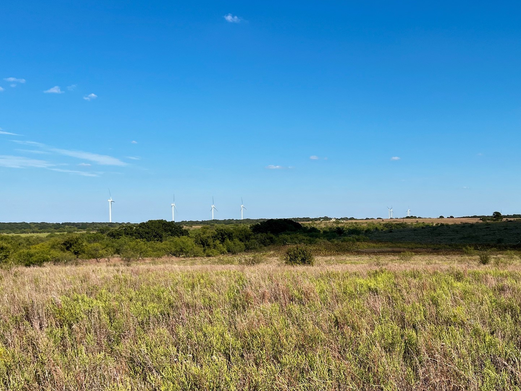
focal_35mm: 37
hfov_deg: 49.8
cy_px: 231
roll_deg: +0.1
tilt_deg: -1.2
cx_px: 318
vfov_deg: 38.5
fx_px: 557
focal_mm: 5.1
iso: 50
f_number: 1.6
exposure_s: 1/4484
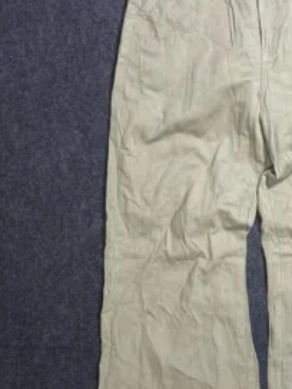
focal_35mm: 51
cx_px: 272
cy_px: 252
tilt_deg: -68.1
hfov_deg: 27.4
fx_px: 574
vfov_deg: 37.2
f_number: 1.5
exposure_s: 1/50
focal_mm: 5.7
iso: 160
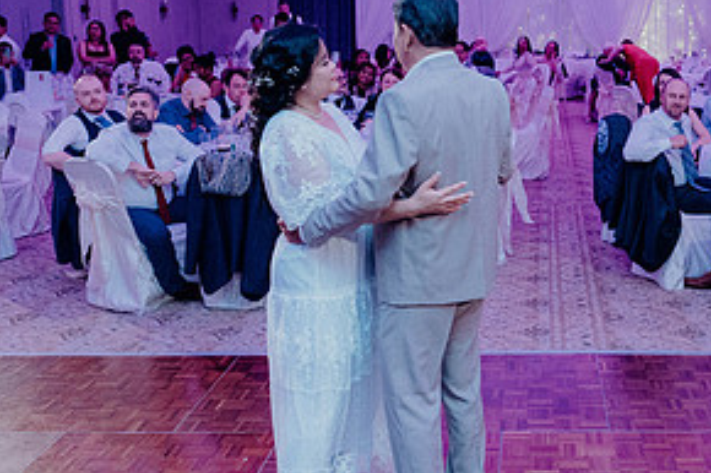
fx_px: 947
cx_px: 532
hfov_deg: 40.0
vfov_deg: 28.0
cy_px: 185
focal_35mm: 48
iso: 3200
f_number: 3.5
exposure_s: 1/160
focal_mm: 24
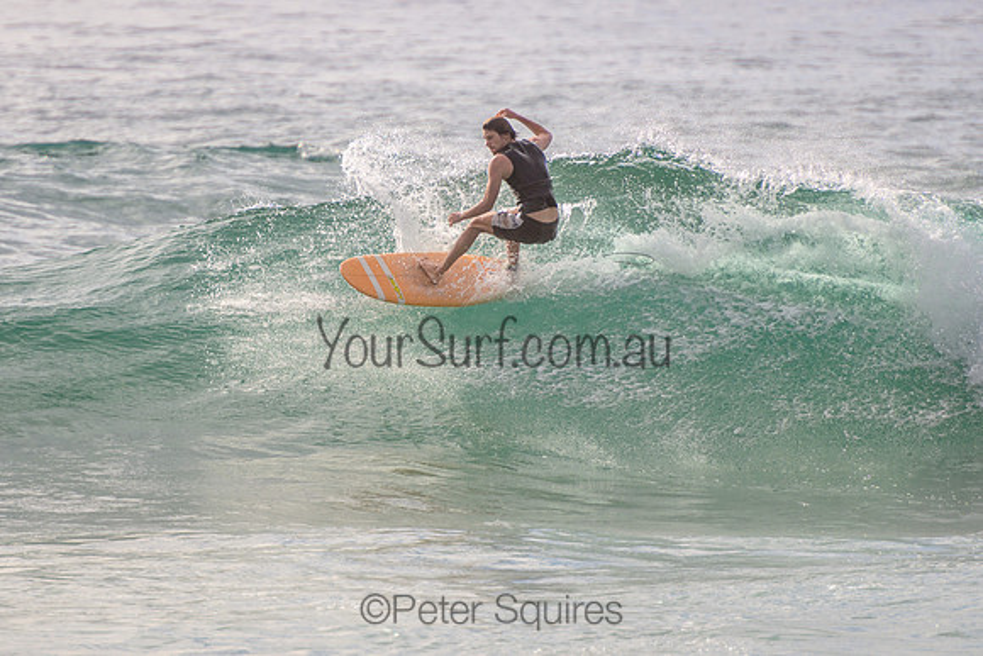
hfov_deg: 3.7
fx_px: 15026
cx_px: 395
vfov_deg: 2.5
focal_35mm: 550
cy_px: 265
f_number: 5.6
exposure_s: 1/2000
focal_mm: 400
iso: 160
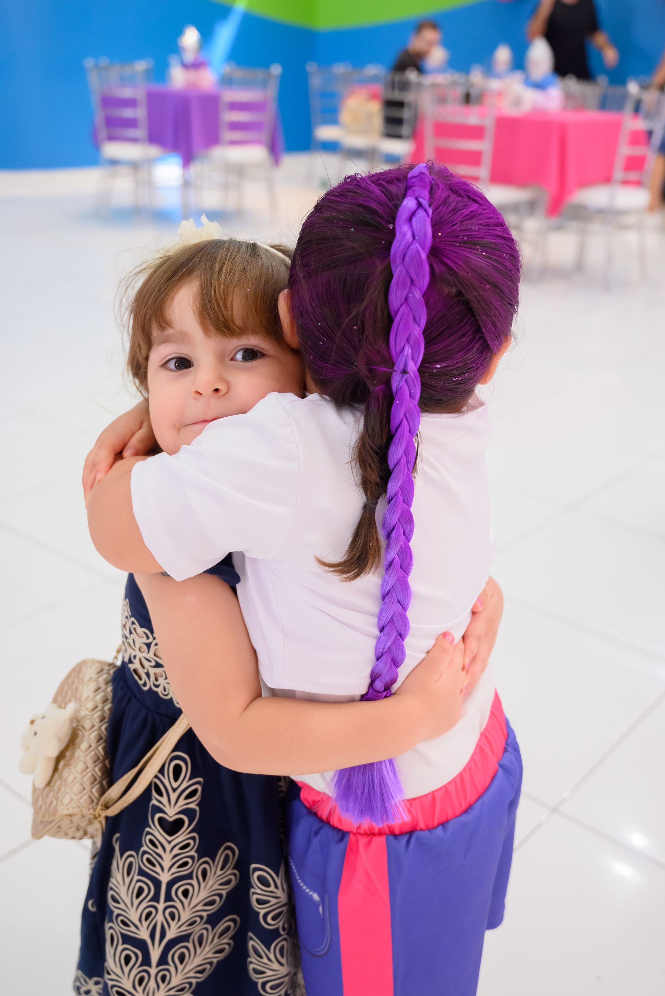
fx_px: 996
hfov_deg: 36.9
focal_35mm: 36
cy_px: 498
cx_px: 332
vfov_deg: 53.1
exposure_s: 1/160
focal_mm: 36
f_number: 4
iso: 1600
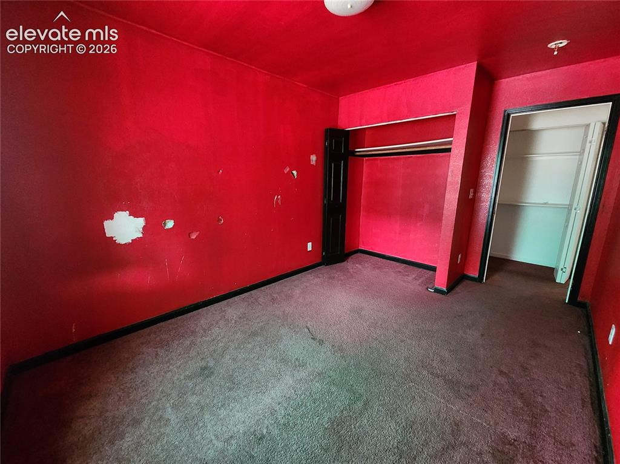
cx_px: 310
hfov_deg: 106.2
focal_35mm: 13
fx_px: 233
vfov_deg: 89.9
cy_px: 232
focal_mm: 2.2
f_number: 2.2
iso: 800
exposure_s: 1/24
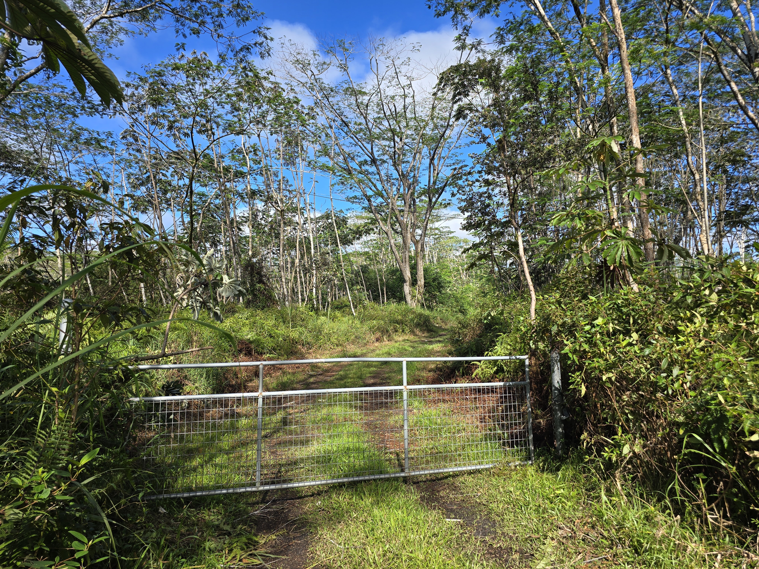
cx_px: 380
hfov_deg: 73.9
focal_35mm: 23
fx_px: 504
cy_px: 284
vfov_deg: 58.9
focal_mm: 6.3
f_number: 1.7
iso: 12
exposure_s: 1/355
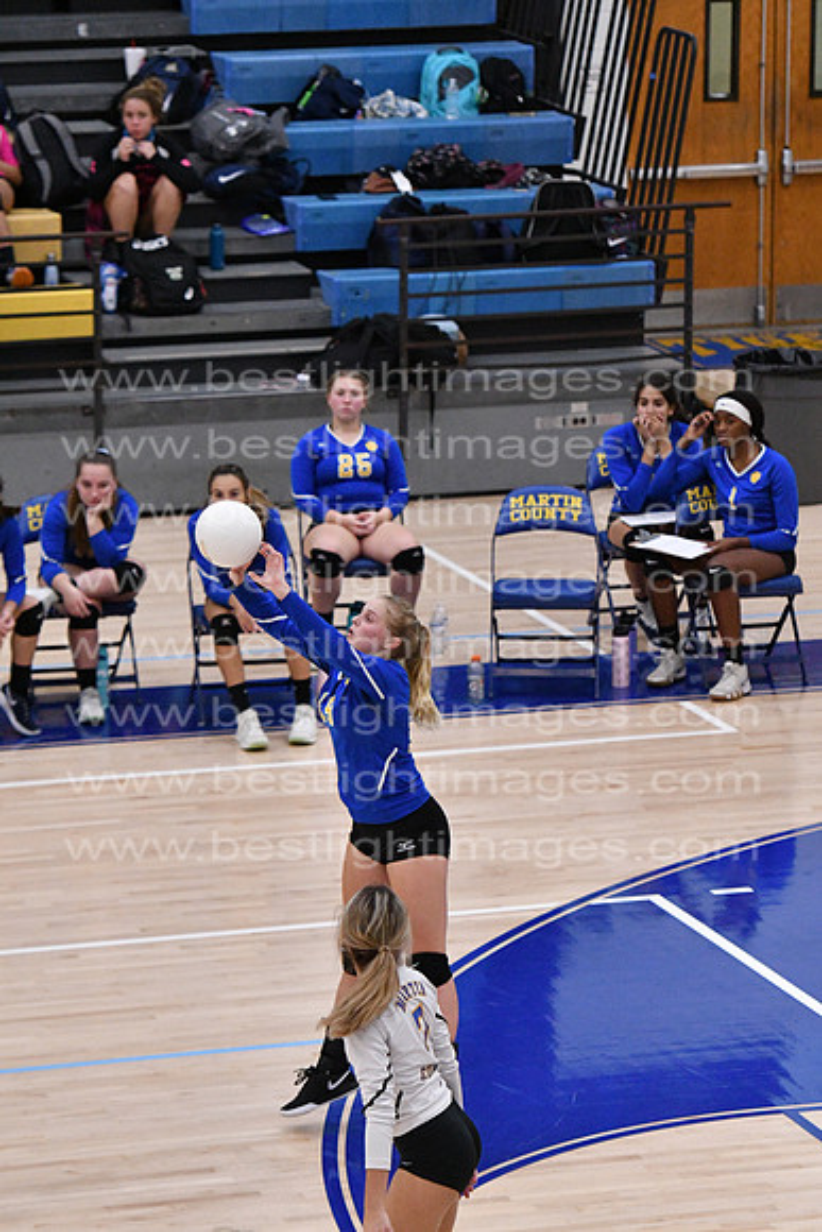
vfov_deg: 11.2
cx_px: 411
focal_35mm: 183
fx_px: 6264
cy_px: 616
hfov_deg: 7.5
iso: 6400
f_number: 3.2
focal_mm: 122
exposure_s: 1/1250
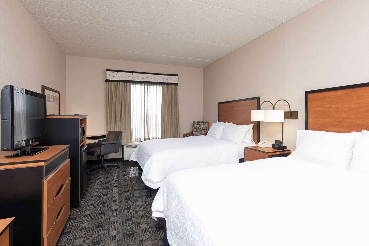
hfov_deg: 93.3
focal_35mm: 17
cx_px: 184
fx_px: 174
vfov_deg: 70.5
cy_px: 123
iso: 100
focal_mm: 17
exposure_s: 1/8
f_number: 10
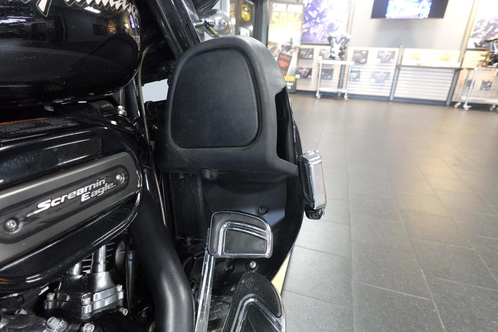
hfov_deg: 84.0
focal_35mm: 20
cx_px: 249
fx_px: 277
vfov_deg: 61.9
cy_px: 166
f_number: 2
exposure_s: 1/100
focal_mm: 7.6
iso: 1600
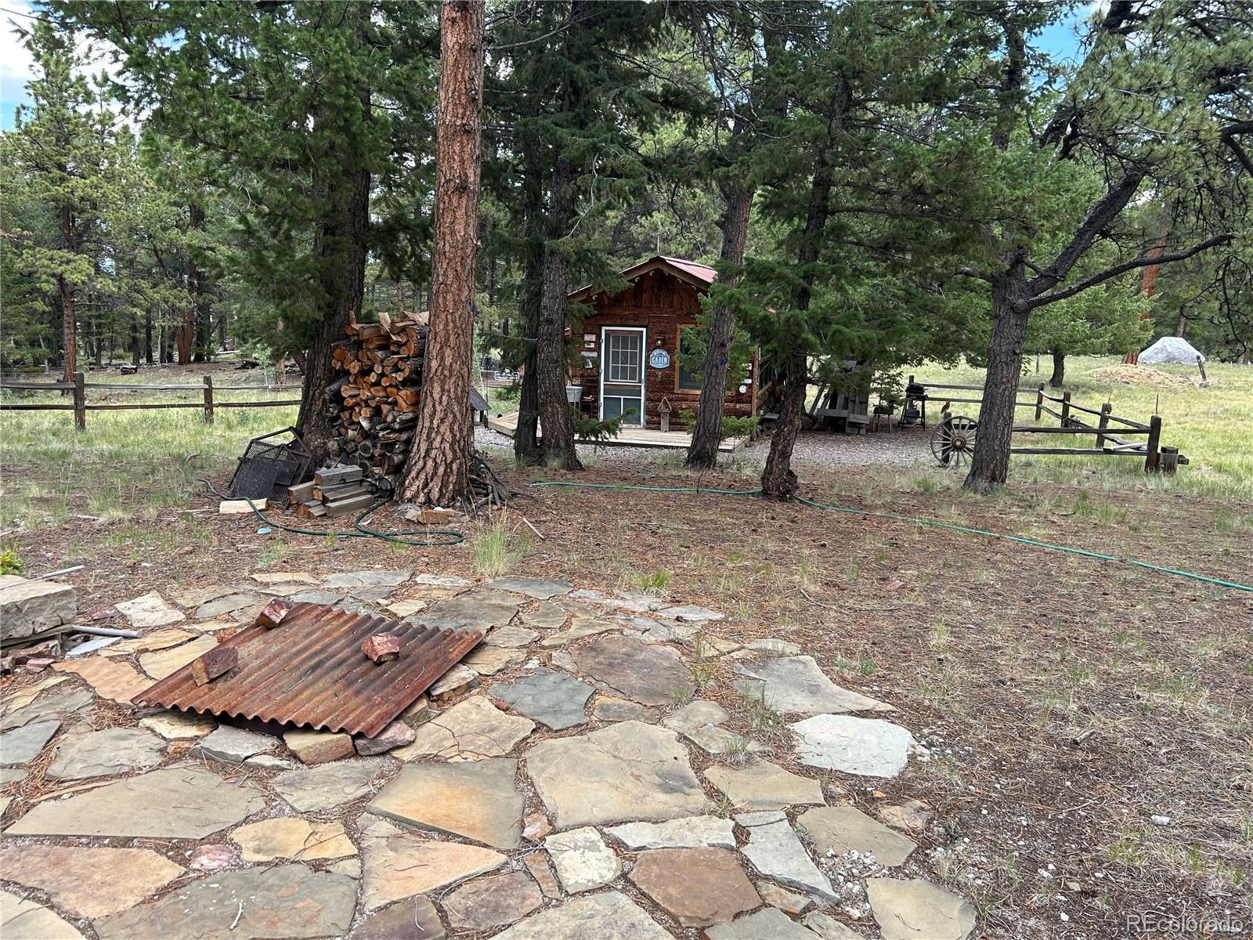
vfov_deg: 53.1
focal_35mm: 26
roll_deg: -1.1
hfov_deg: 67.3
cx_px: 626
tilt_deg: -10.7
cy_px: 470
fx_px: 941
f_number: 1.5
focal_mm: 5.7
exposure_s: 1/853
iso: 50
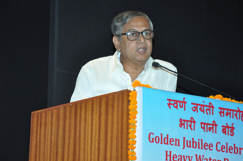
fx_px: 1045
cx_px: 119
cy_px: 76
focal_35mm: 155
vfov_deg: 8.8
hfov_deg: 13.3
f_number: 5.6
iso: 1600
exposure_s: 1/125
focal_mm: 92
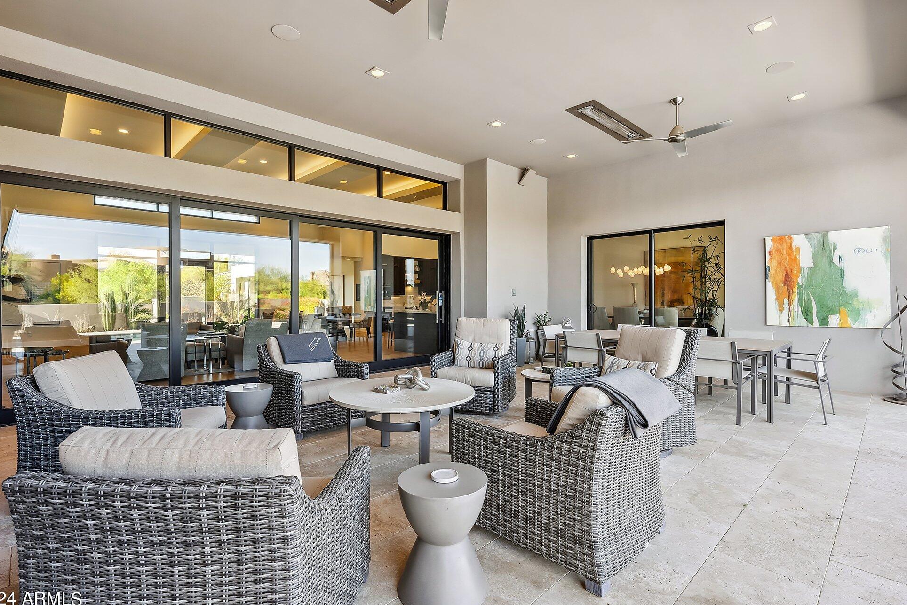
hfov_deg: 93.3
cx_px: 456
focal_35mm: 17
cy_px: 307
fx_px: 428
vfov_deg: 70.5
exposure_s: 1/60
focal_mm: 16
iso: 800
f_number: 8
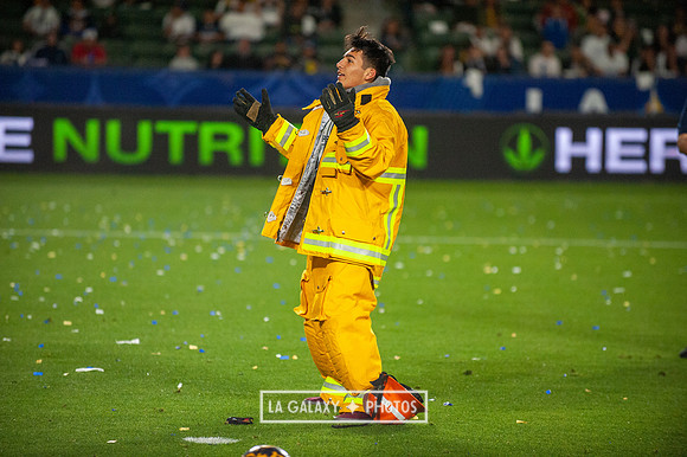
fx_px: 3814
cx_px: 344
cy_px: 228
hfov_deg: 10.3
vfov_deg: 6.9
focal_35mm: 200
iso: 3200
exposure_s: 1/2500
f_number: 2.8
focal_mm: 200
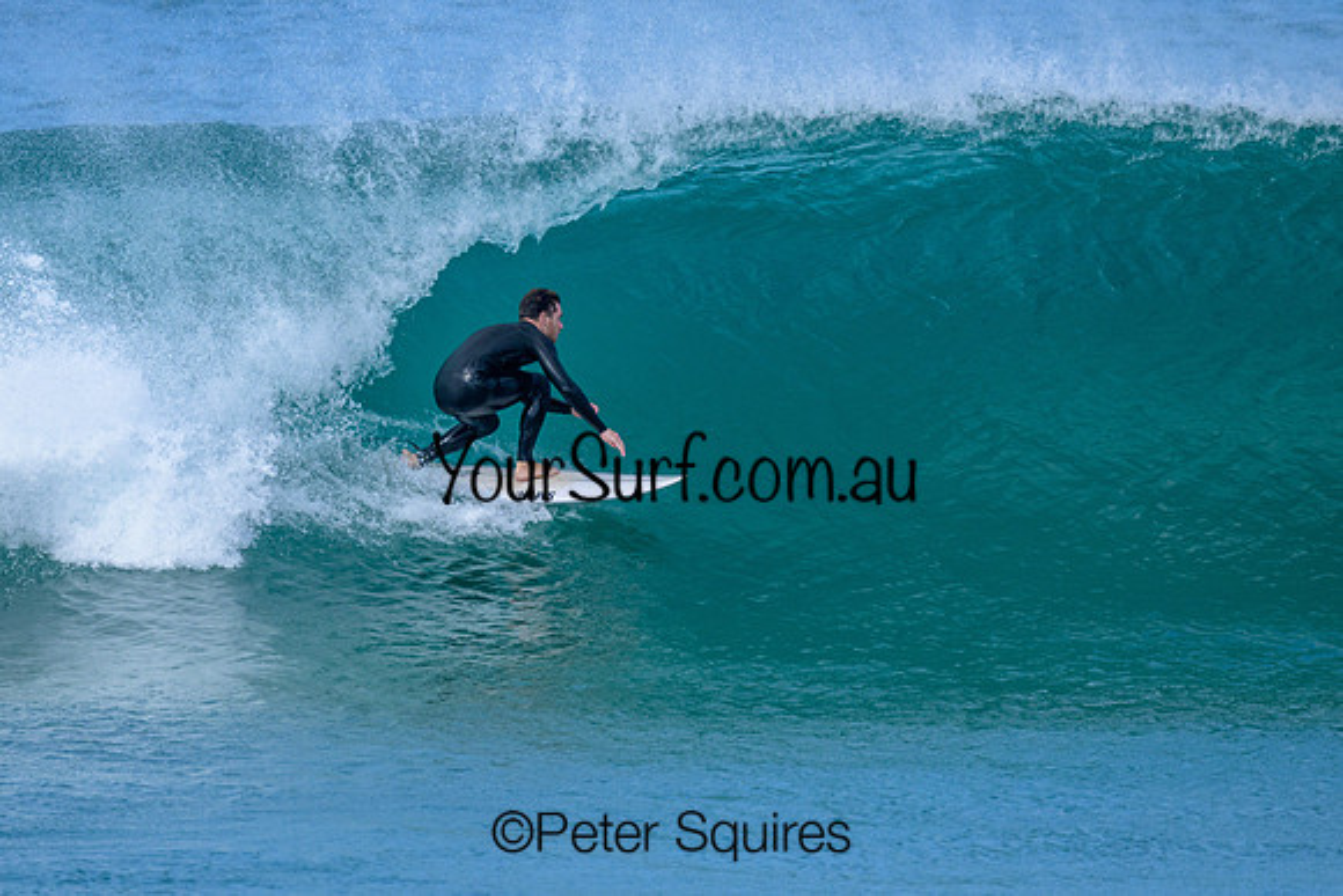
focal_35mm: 1037
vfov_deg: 1.3
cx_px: 473
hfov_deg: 2.0
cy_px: 337
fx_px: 38679
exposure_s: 1/2000
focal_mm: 800
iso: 450
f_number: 6.3
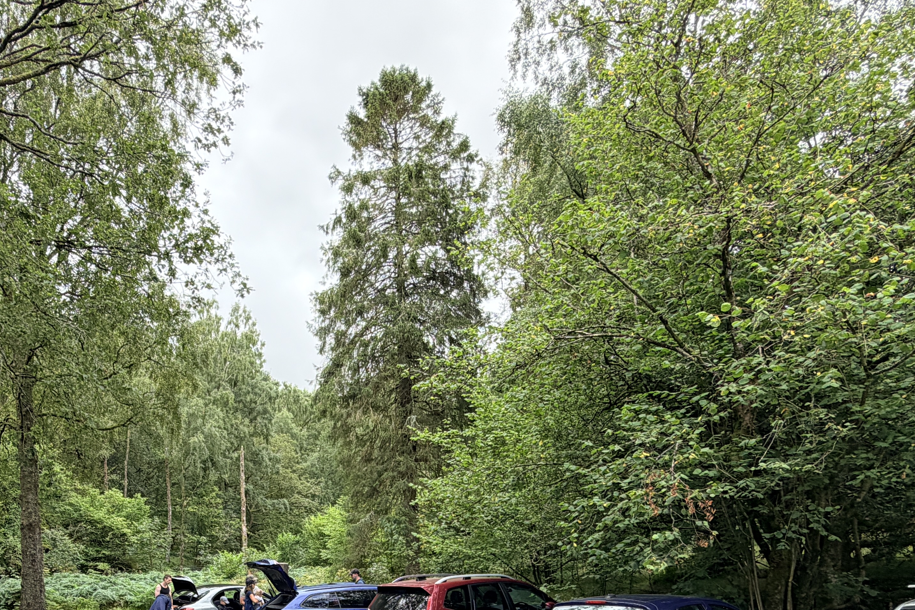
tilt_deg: +1.5
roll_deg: +0.8
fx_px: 737
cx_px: 253
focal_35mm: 29
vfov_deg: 40.9
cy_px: 567
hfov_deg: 60.9
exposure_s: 1/141
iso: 50
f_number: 2.2
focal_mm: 2.22
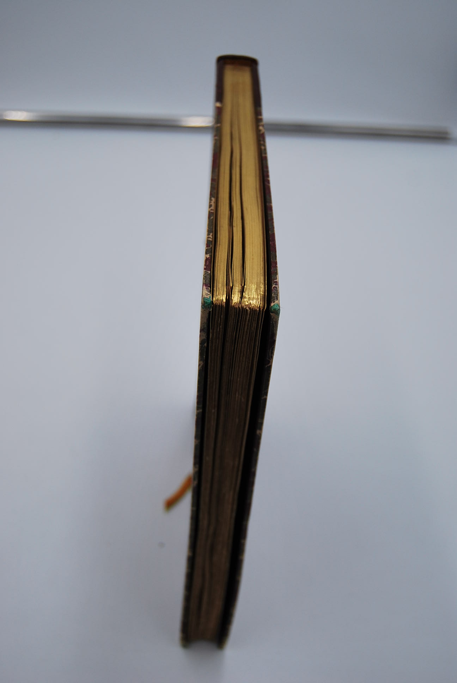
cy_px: 342
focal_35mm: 46
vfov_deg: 42.3
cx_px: 228
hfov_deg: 29.0
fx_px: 883
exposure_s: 1/500
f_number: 4.5
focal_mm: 31
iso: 200
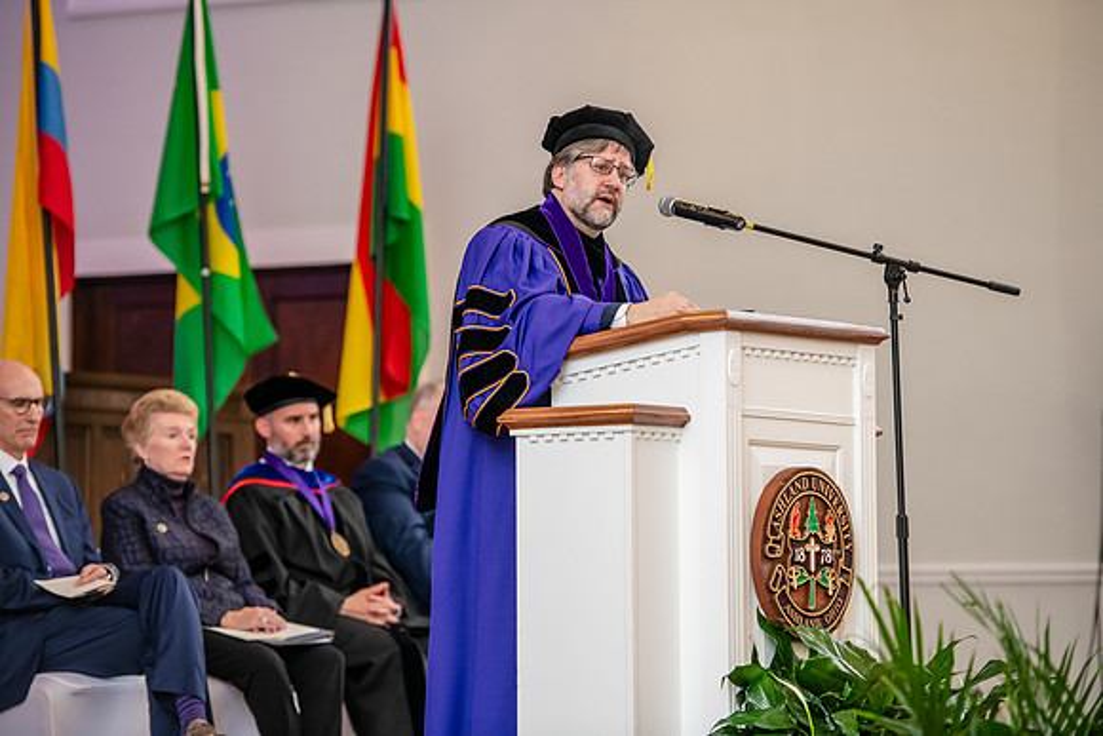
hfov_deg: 14.2
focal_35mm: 145
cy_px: 368
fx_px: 4443
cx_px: 552
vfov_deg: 9.5
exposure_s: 1/200
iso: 1600
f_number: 3.2
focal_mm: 145
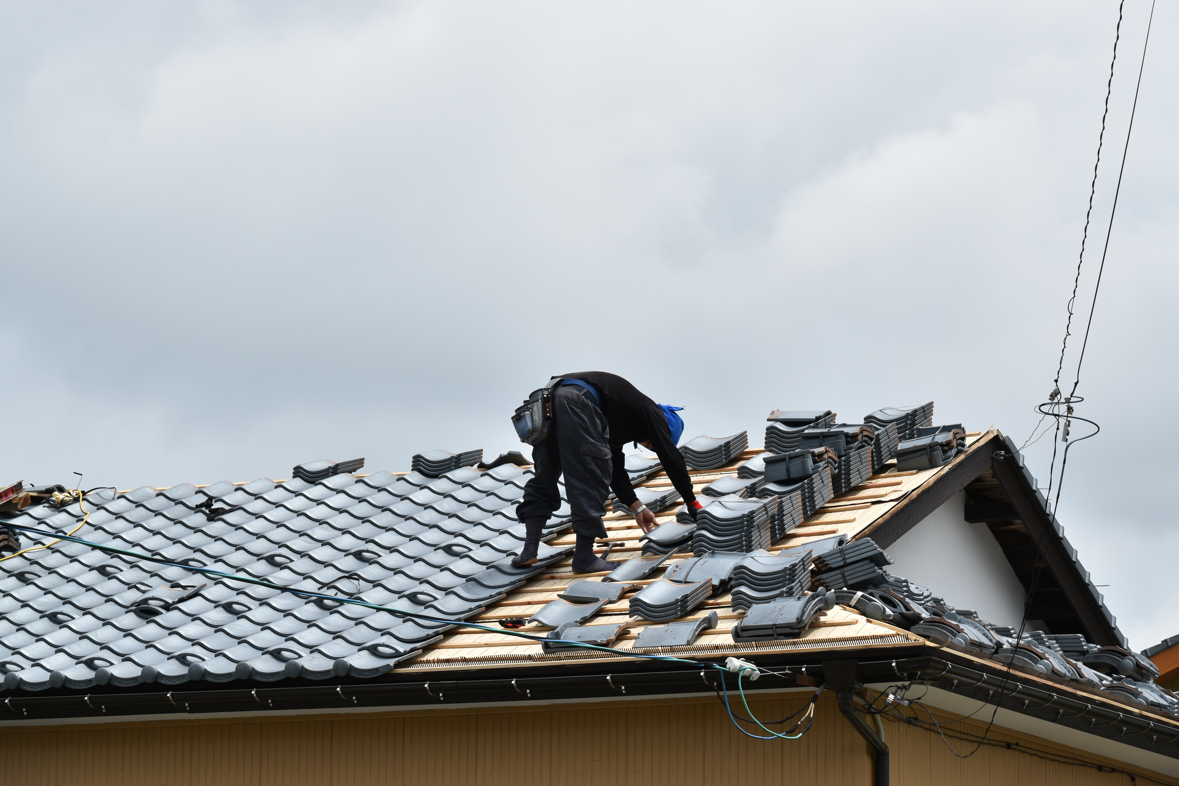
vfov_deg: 10.8
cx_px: 590
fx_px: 4175
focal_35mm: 128
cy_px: 393
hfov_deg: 16.1
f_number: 11
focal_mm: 85
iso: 200
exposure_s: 1/500
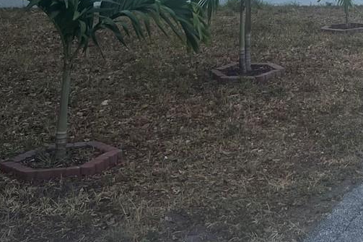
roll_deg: +1.8
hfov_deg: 21.9
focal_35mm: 86
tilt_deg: +4.8
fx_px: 867
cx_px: 436
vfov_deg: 14.5
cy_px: -155
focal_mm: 5.7
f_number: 1.5
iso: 50
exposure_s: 1/4115
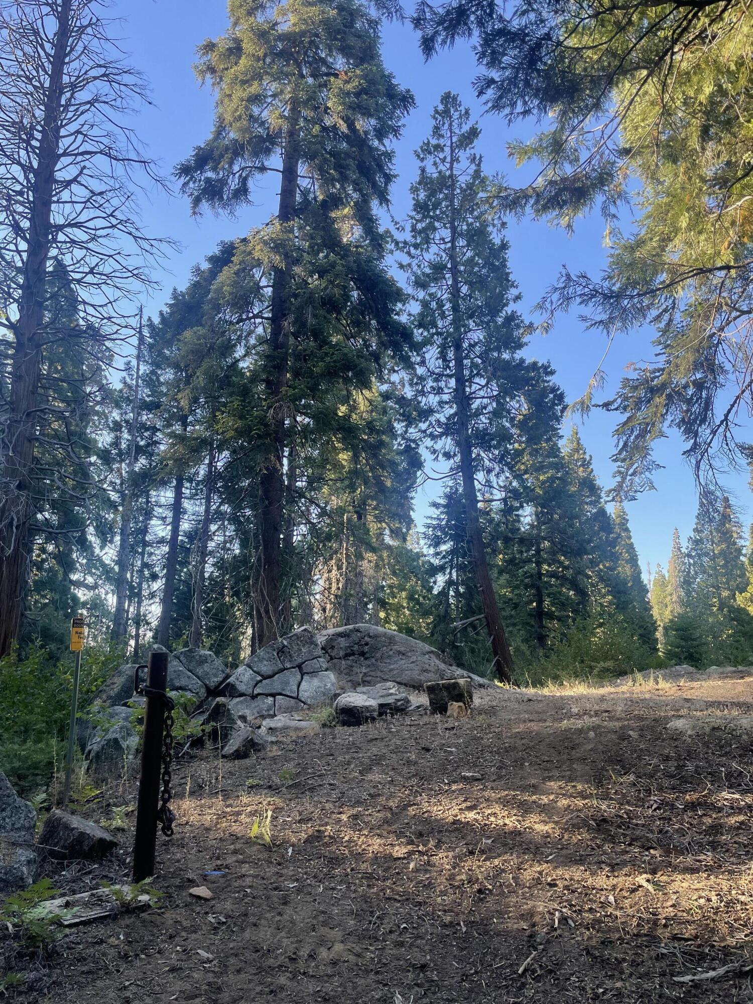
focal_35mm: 26
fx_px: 754
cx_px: 376
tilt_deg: +13.3
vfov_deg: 67.3
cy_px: 502
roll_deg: +0.0
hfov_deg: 53.1
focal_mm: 4.2
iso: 32
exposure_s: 1/337
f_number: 1.6
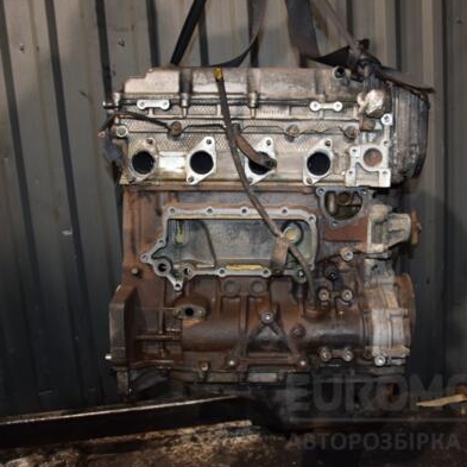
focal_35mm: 35
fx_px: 534
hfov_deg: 47.1
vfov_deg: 47.2
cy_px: 234
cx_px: 264
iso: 800
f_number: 5
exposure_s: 1/60
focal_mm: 18
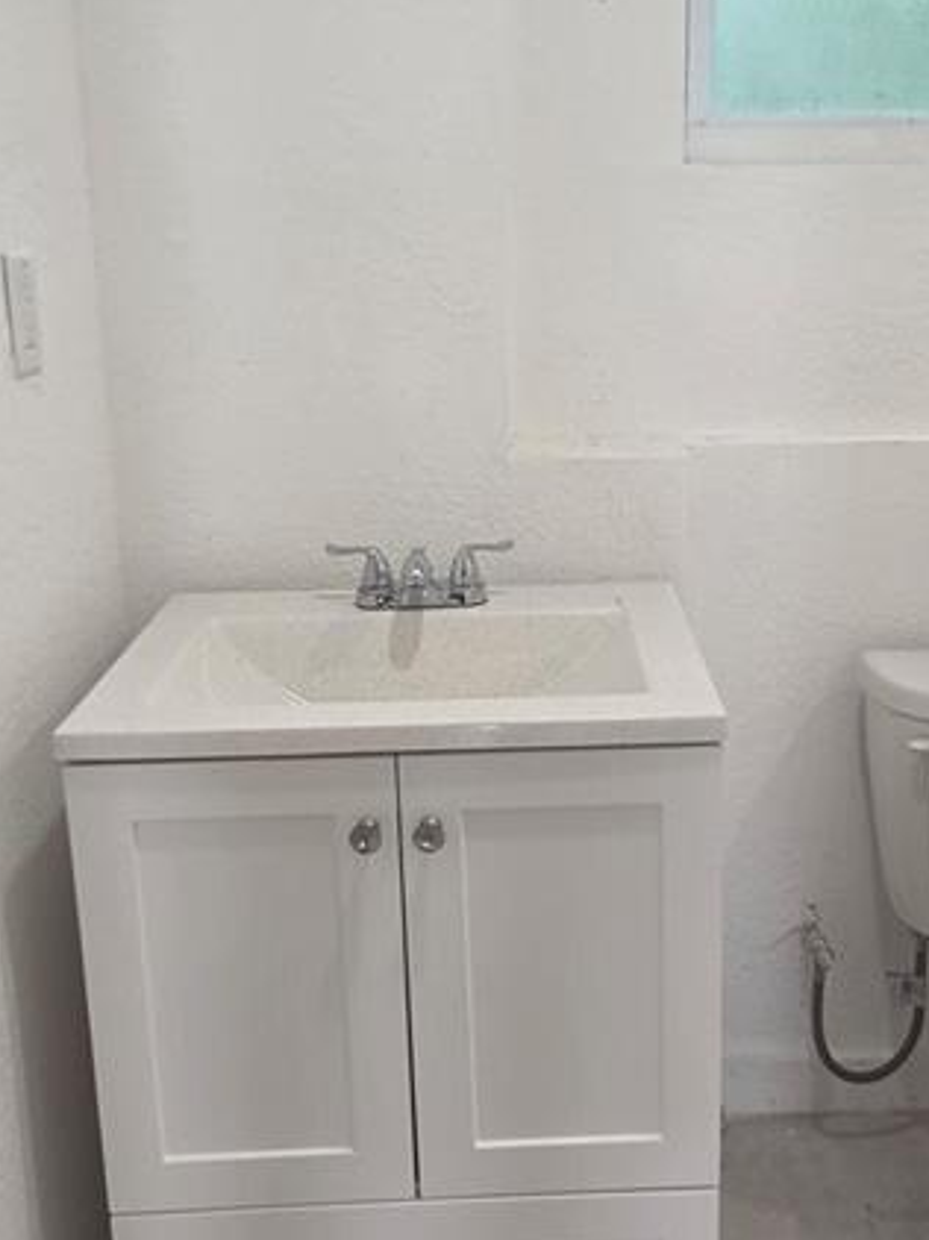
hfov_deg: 38.4
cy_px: 564
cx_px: 570
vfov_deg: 50.1
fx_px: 1325
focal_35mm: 37
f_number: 1.9
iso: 100
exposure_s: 1/120
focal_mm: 2.2
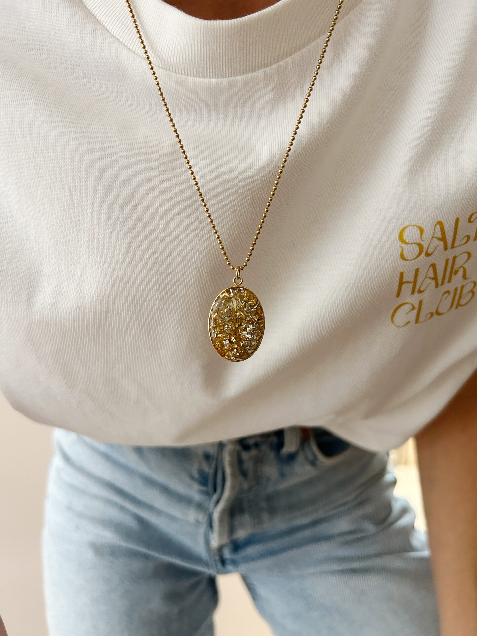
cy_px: 318
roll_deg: -1.0
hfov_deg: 53.1
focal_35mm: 26
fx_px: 478
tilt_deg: -0.1
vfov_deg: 67.3
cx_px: 238
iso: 320
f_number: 1.5
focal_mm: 5.7
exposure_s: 1/60
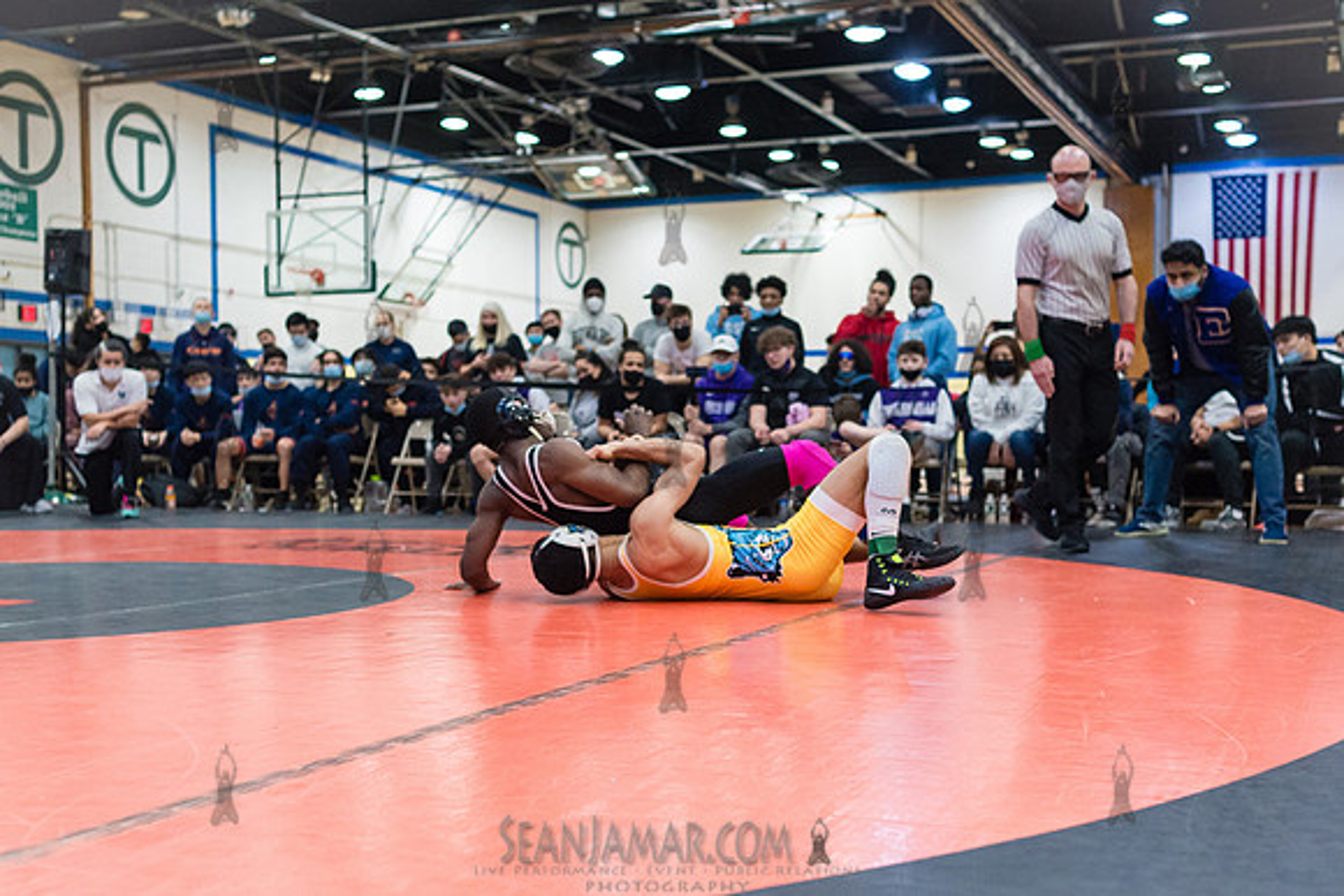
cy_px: 540
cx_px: 670
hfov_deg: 44.0
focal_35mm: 45
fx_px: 1662
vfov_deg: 30.1
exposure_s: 1/400
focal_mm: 35
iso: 4000
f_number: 3.5
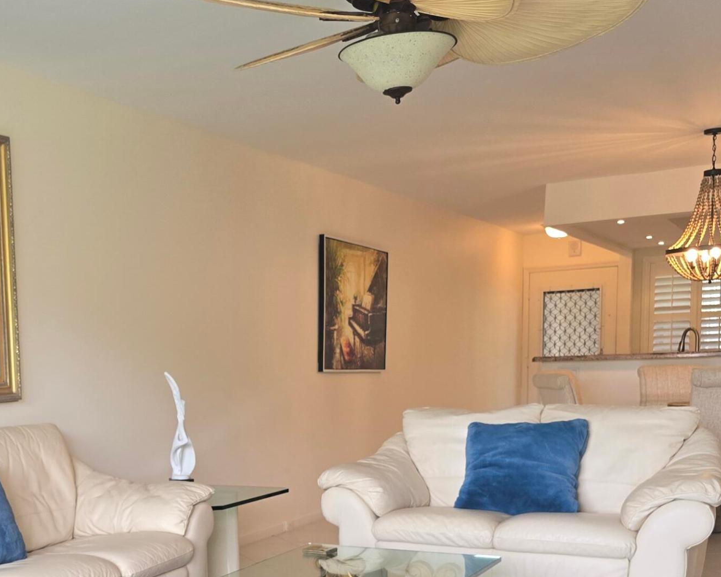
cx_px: 112
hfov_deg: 36.3
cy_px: 486
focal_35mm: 49
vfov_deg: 29.9
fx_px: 1046
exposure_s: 1/120
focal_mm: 6.3
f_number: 1.7
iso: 100
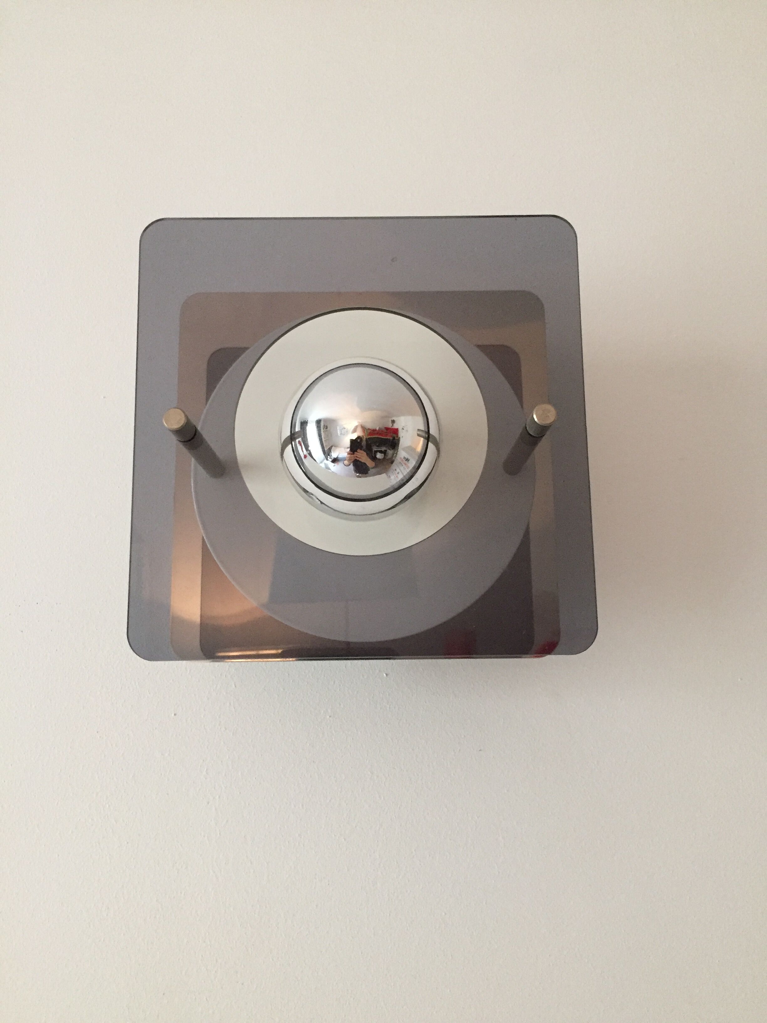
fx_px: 857
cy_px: 512
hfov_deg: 48.2
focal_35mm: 29
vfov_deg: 61.7
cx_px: 384
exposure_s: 1/17
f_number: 2.2
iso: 250
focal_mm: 4.15
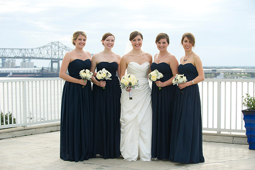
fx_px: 496
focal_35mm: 70
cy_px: 85
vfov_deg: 19.4
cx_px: 128
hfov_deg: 28.9
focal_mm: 70
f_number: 4
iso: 200
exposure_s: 1/320
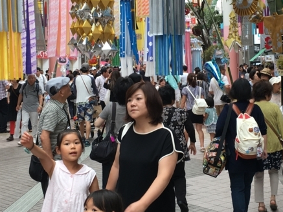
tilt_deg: +1.2
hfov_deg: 28.5
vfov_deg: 21.5
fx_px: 556
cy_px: 70
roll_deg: +0.9
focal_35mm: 68
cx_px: 172
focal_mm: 4.15
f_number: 2.2
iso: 32
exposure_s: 1/60
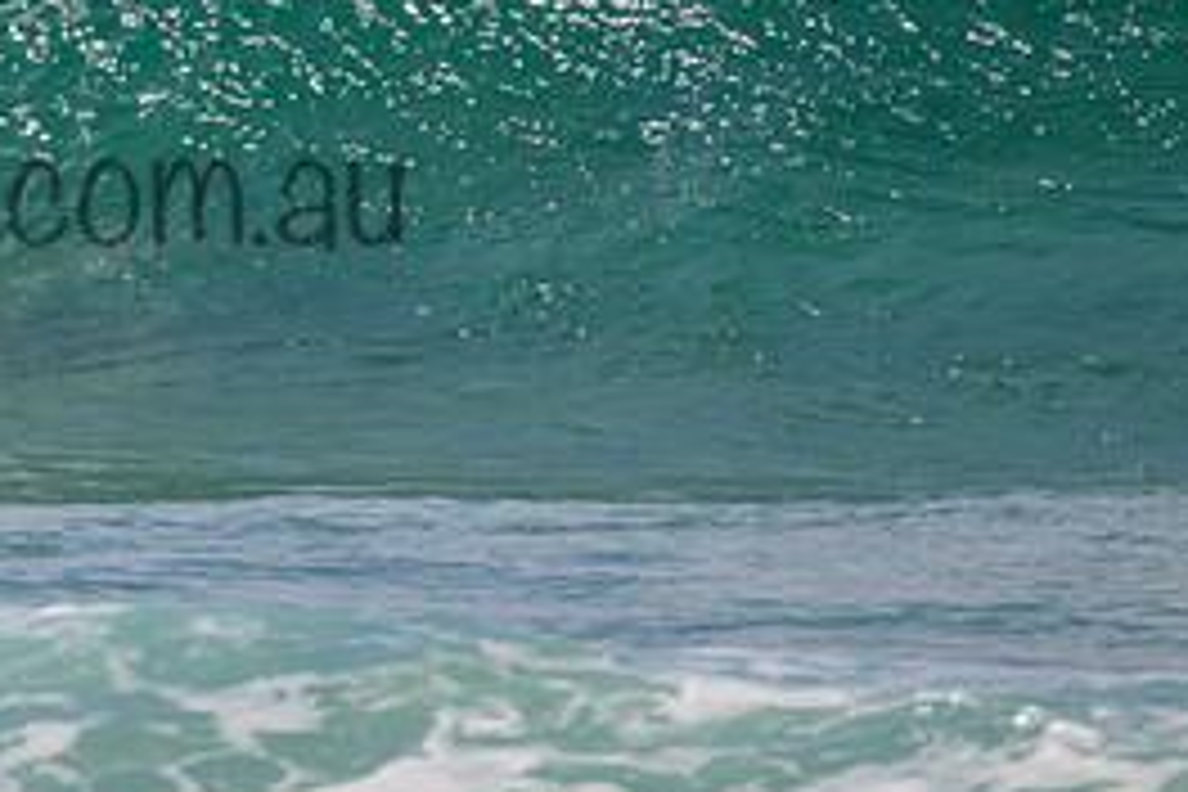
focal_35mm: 1755
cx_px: -72
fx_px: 57910
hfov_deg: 1.2
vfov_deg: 0.8
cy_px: 142
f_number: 11
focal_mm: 800
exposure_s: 1/2000
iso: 1100
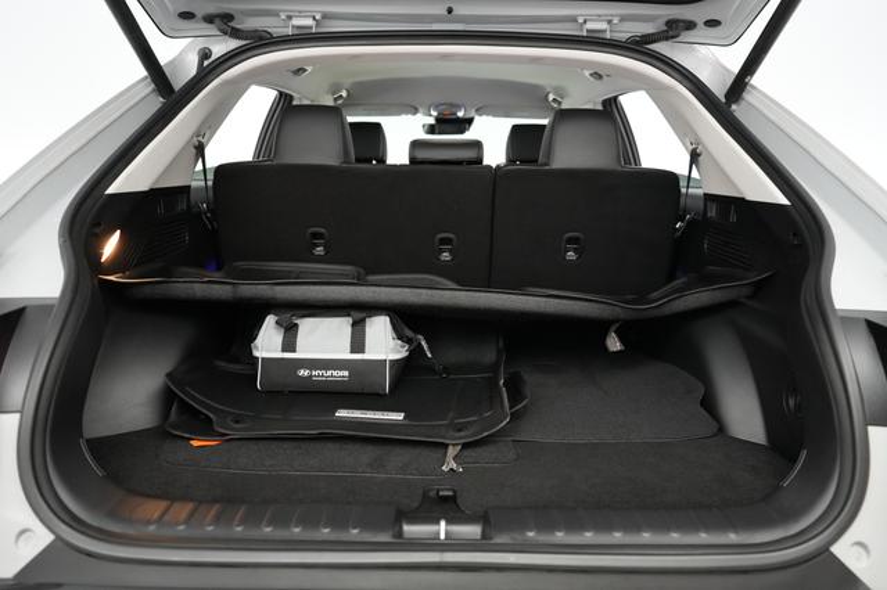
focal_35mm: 24
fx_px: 591
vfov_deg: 53.1
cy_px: 295
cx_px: 444
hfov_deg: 73.8
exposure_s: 1/160
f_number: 2.8
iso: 5000
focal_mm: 24
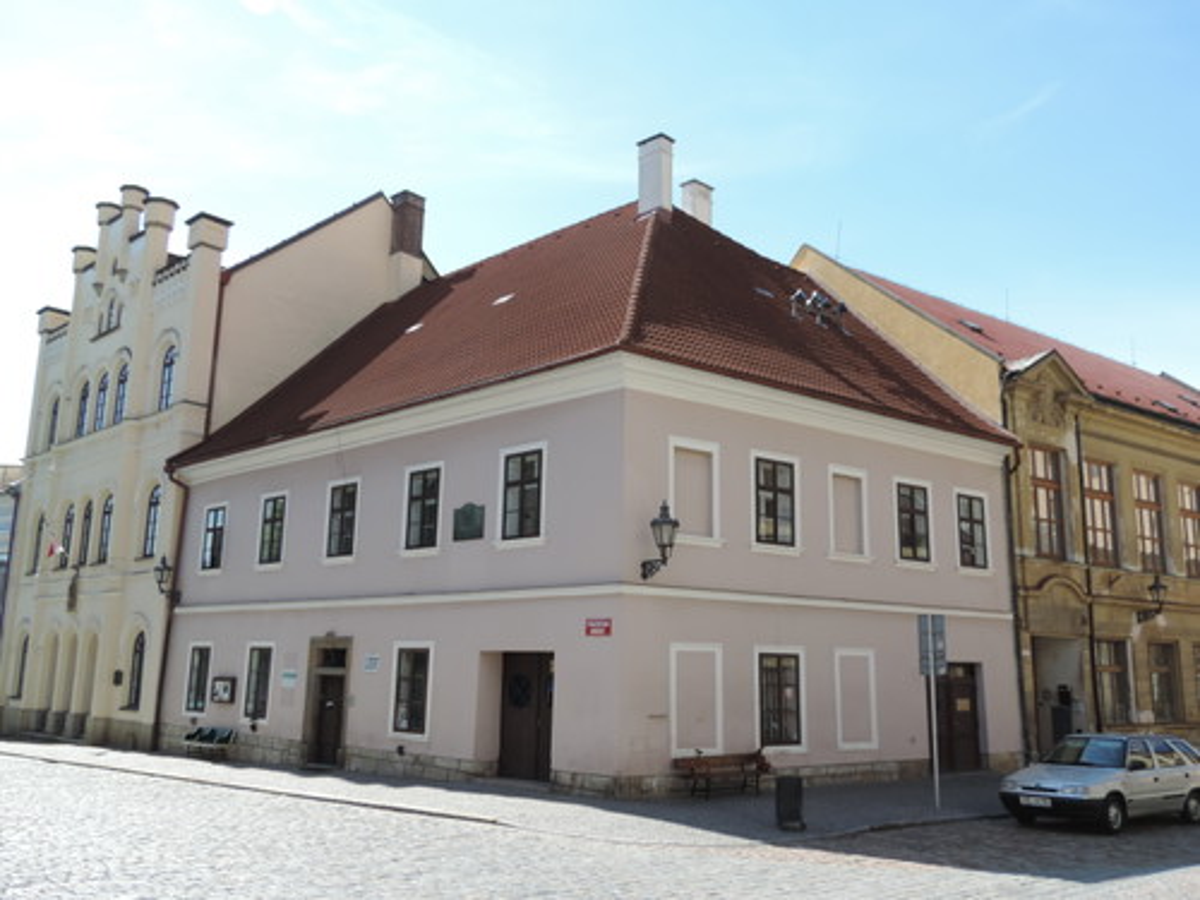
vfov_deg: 46.8
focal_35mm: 30
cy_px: 450
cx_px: 600
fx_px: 1040
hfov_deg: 60.0
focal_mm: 5.3
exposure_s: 1/500
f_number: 3.1
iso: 80
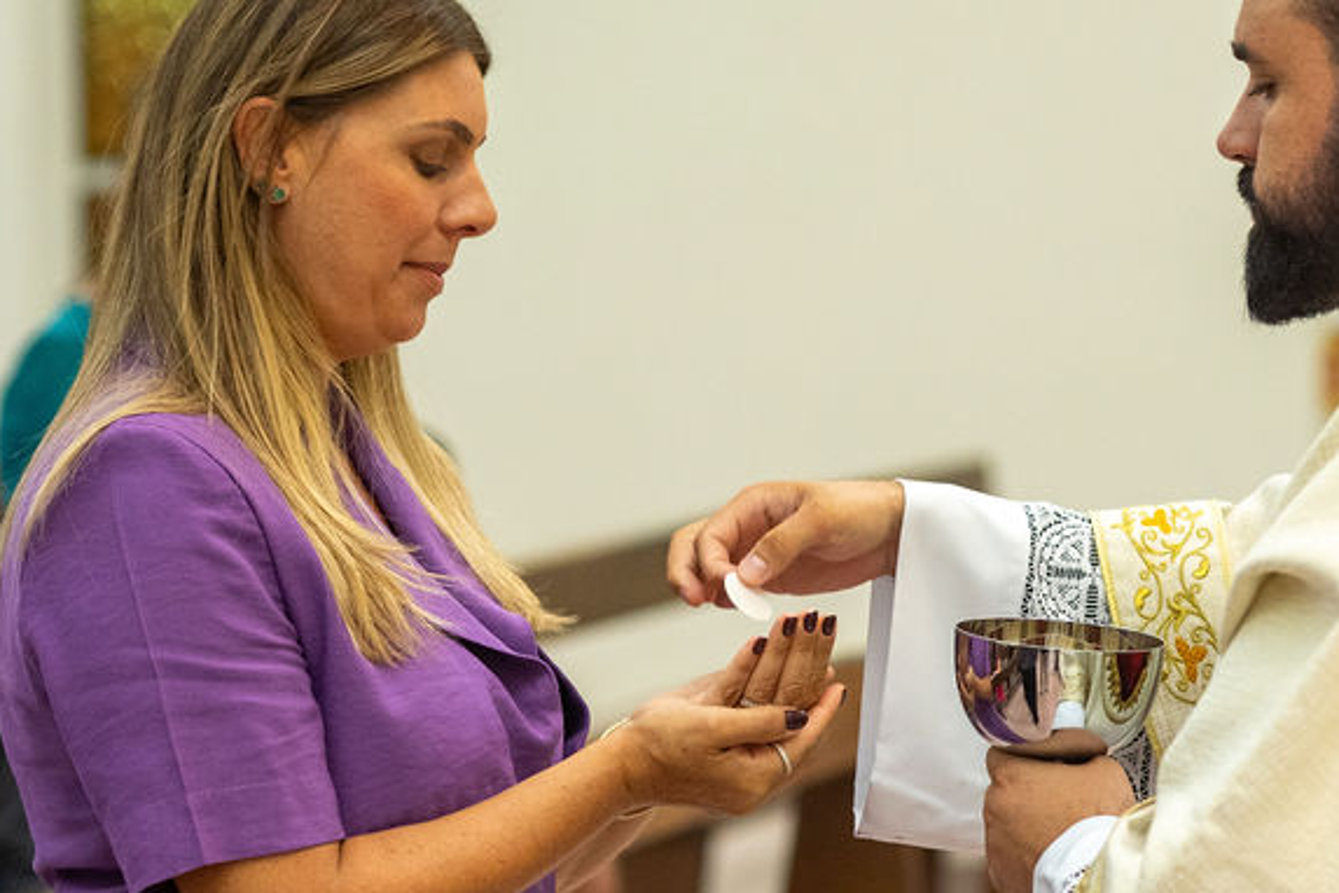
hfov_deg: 13.5
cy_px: 537
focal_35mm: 152
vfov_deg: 9.0
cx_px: 839
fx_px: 5653
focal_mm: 85
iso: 2500
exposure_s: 1/200
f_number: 3.2
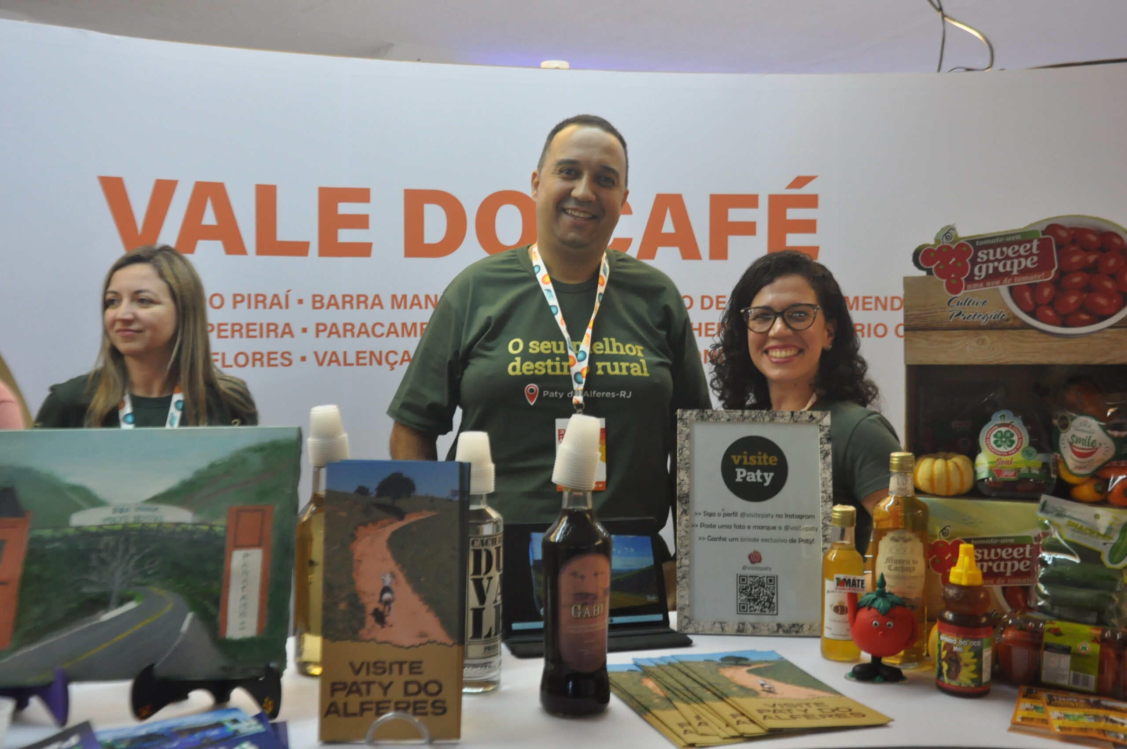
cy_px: 374
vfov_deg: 35.4
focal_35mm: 38
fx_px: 1172
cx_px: 564
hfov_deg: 51.3
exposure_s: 1/100
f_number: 7.1
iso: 1250
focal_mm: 25
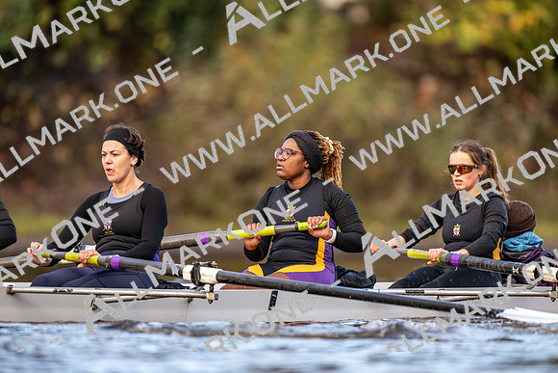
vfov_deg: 2.3
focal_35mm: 600
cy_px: 186
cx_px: 279
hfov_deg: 3.4
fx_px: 9302
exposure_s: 1/2500
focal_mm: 600
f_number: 4
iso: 2000
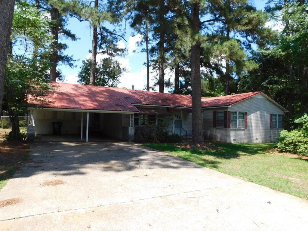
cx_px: 154
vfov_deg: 56.8
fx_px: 214
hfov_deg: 71.6
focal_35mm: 24
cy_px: 116
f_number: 3
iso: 125
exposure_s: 1/640
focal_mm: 4.1
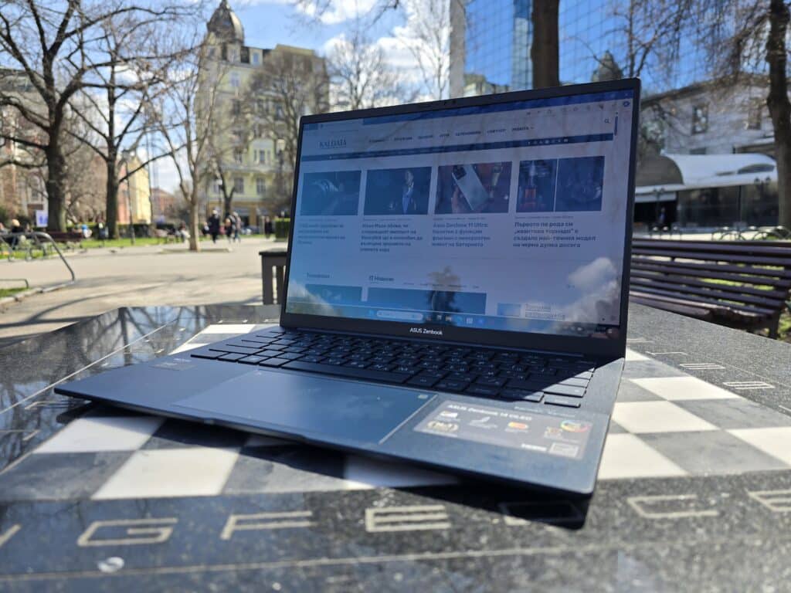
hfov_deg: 73.9
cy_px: 296
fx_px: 526
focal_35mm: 23
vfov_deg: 58.9
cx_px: 396
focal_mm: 6.3
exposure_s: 1/456
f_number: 1.7
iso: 12
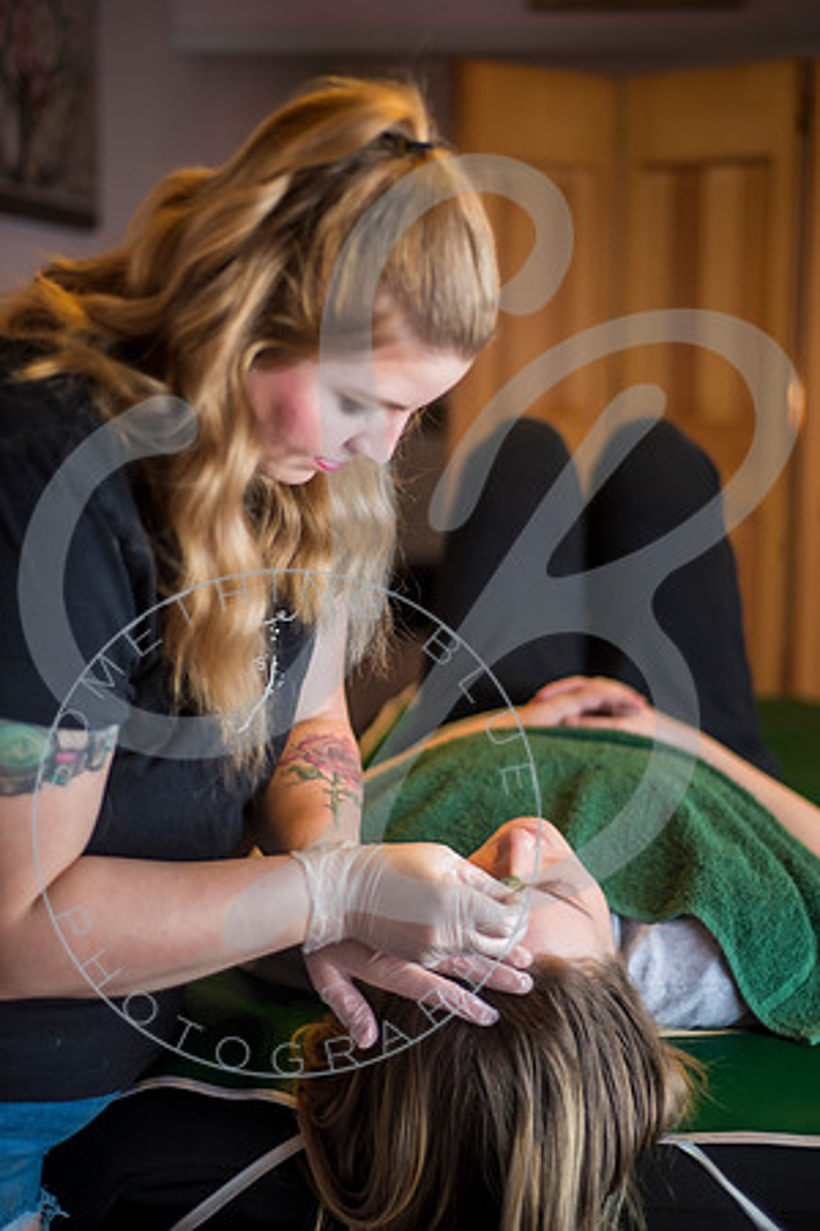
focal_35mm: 50
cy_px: 616
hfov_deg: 27.0
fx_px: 1708
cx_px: 410
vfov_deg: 39.6
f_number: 1.8
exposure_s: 1/125
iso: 200
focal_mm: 50
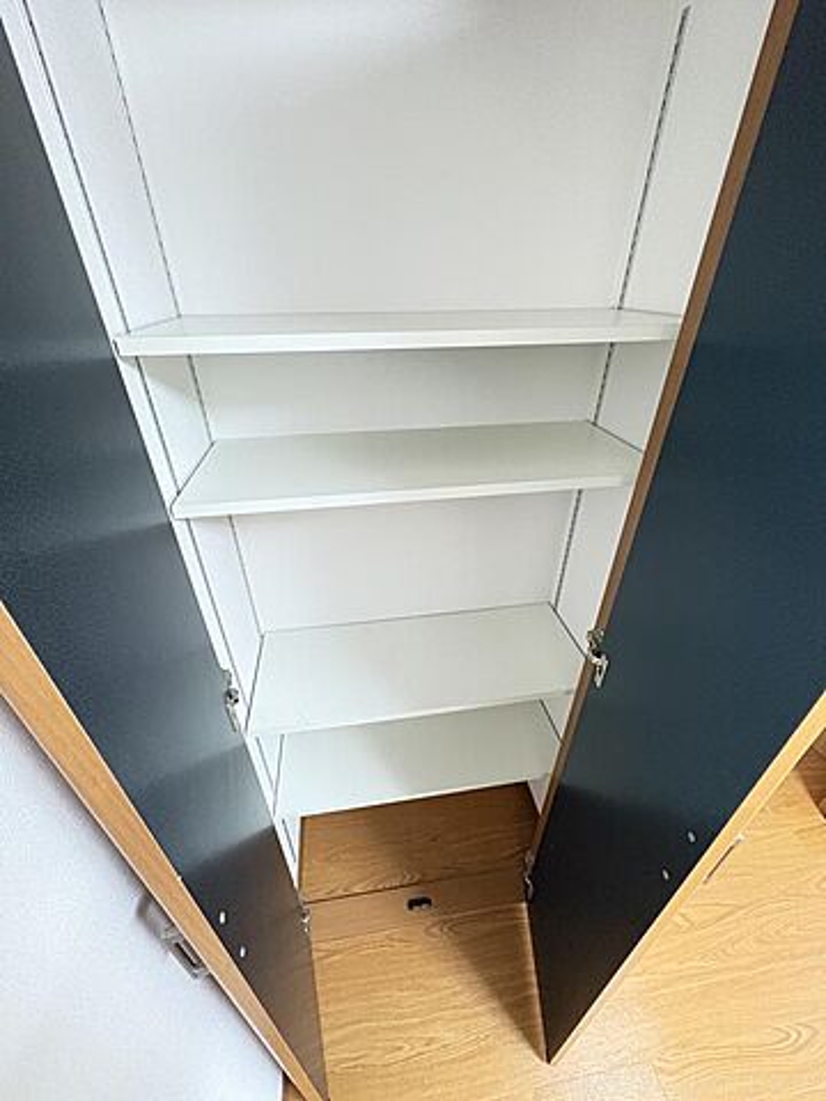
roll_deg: -0.5
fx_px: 445
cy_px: 550
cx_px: 413
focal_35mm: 14
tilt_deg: -31.8
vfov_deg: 102.1
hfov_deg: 85.7
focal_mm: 2.22
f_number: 2.2
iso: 1000
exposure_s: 1/30
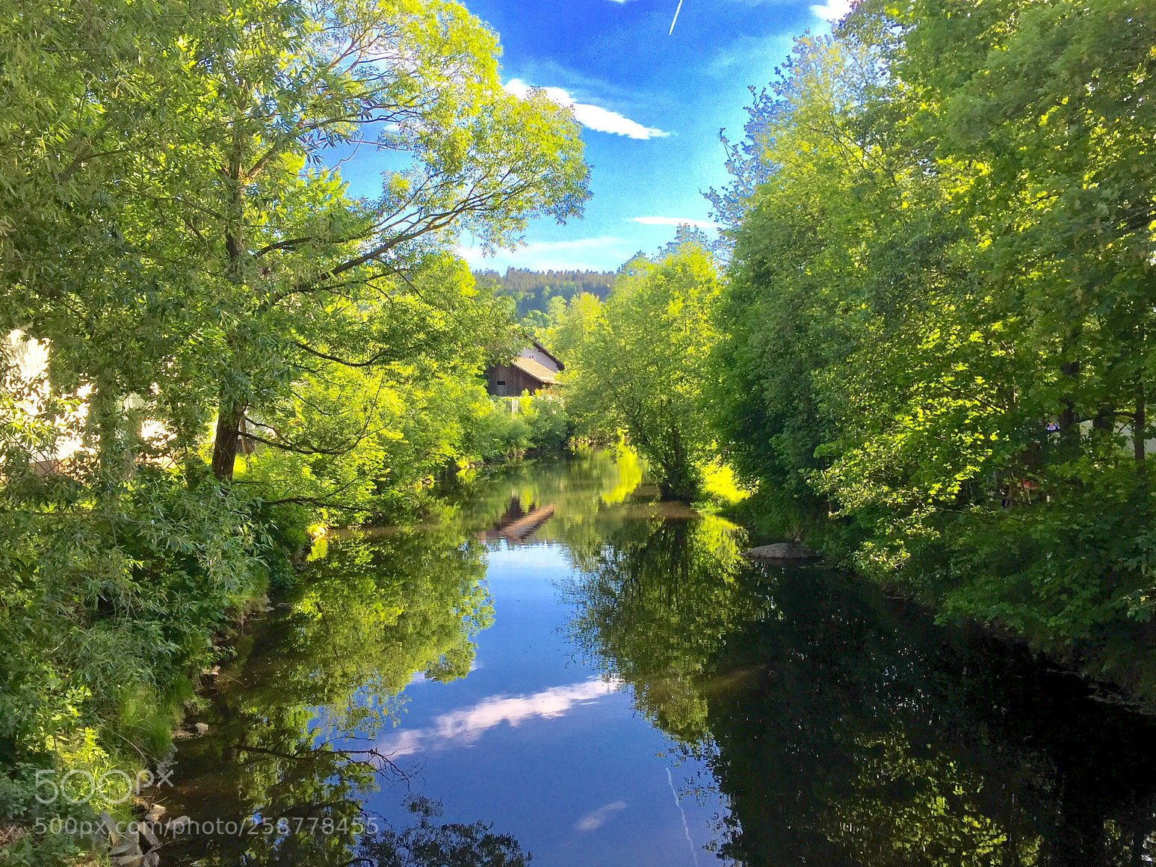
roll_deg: -0.5
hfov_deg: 60.0
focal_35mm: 30
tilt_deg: -2.3
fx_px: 1002
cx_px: 586
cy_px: 436
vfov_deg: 46.8
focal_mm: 4.15
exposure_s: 1/599
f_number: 2.2
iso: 32
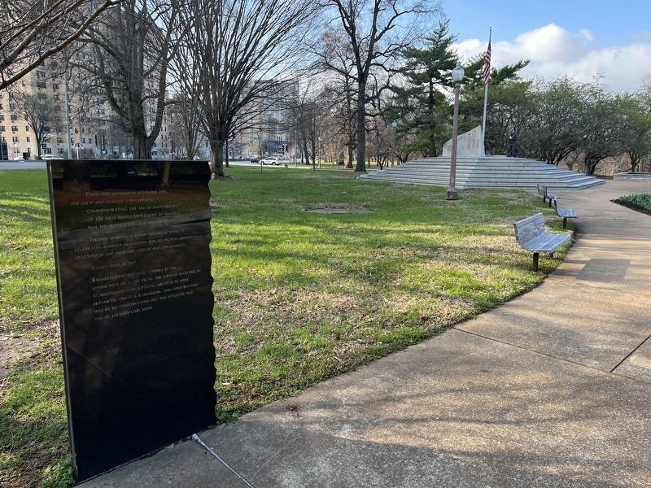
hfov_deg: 67.3
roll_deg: -1.7
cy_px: 244
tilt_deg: -4.1
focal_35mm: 26
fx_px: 489
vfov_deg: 53.1
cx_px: 326
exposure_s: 1/515
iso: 50
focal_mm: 5.1
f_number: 1.6
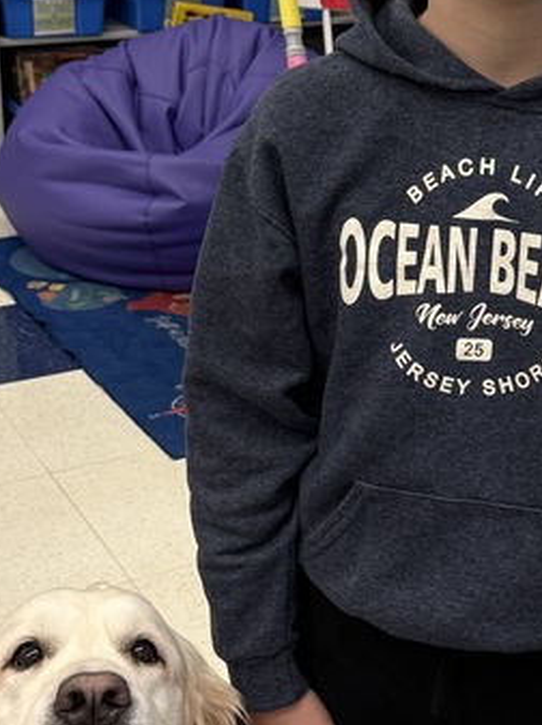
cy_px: 262
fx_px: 1527
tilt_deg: -21.6
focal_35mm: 73
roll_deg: -3.0
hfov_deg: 19.8
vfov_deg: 26.6
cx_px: 482
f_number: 1.78
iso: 160
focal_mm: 6.76
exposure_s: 1/120
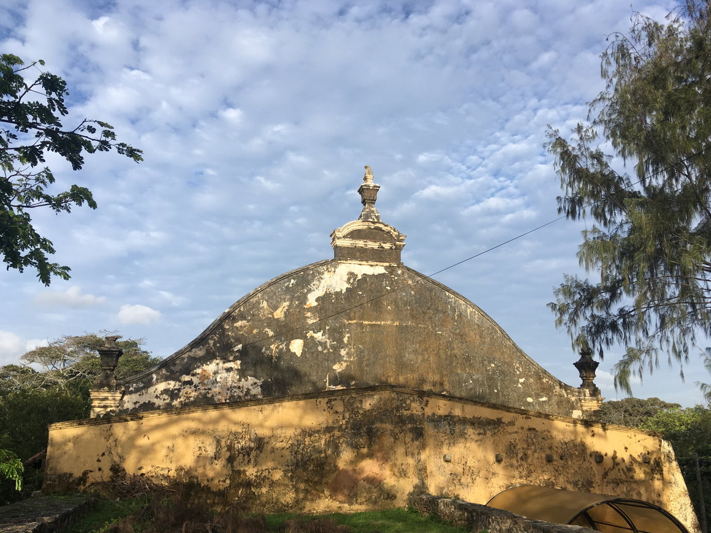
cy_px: 270
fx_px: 616
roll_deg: -0.4
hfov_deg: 60.0
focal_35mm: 30
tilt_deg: +14.2
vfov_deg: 46.8
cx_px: 358
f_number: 2.2
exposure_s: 1/1068
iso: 25
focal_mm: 4.15
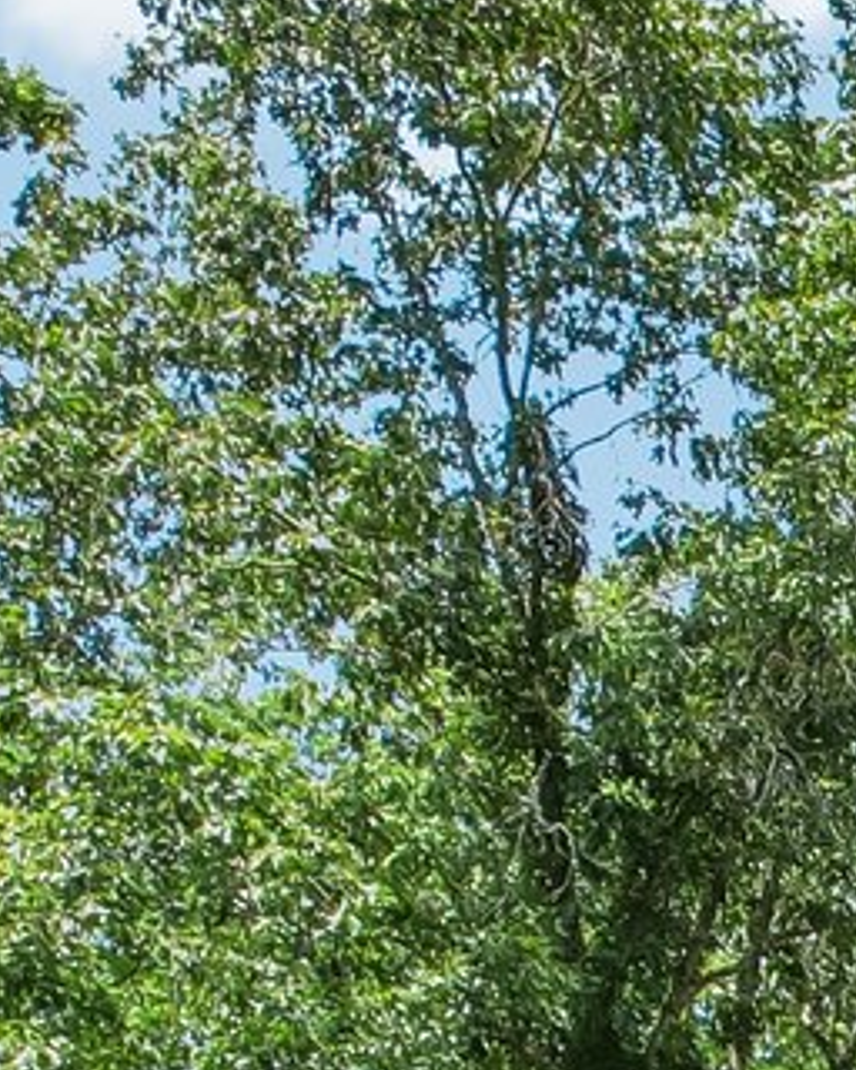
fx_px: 4180
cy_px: 2041
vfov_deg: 12.9
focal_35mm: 132
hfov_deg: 9.4
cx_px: 2531
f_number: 2.8
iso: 100
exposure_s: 1/1000
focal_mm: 8.4
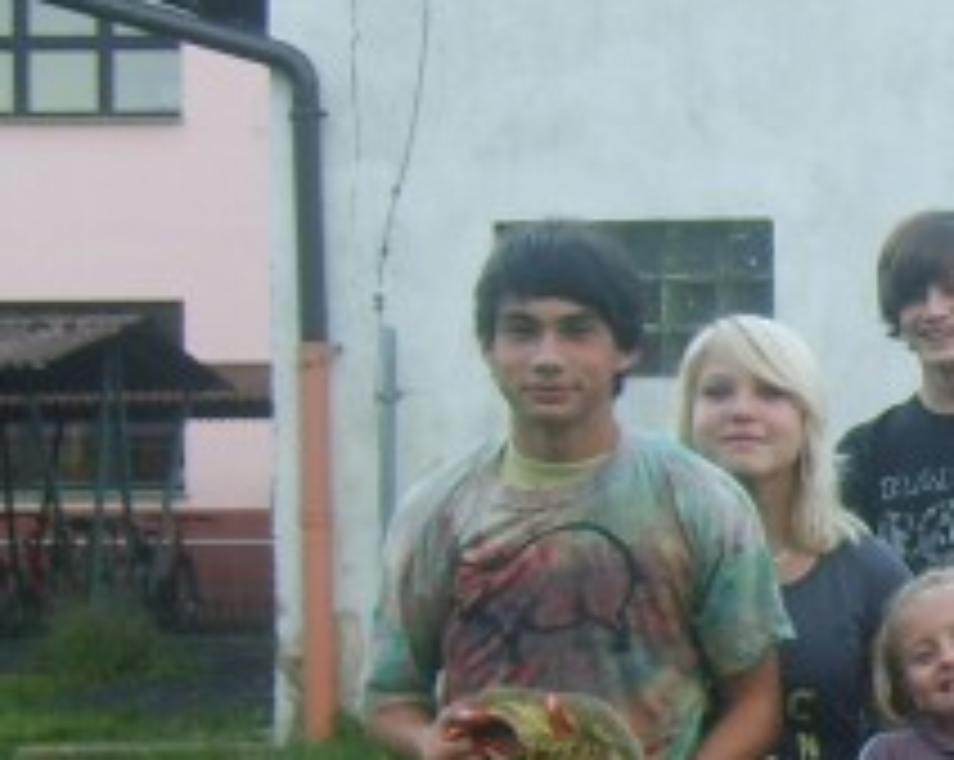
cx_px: 1566
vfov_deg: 11.8
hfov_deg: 13.7
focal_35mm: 129
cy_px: 720
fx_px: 3637
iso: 50
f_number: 2.8
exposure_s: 1/125
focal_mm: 5.8
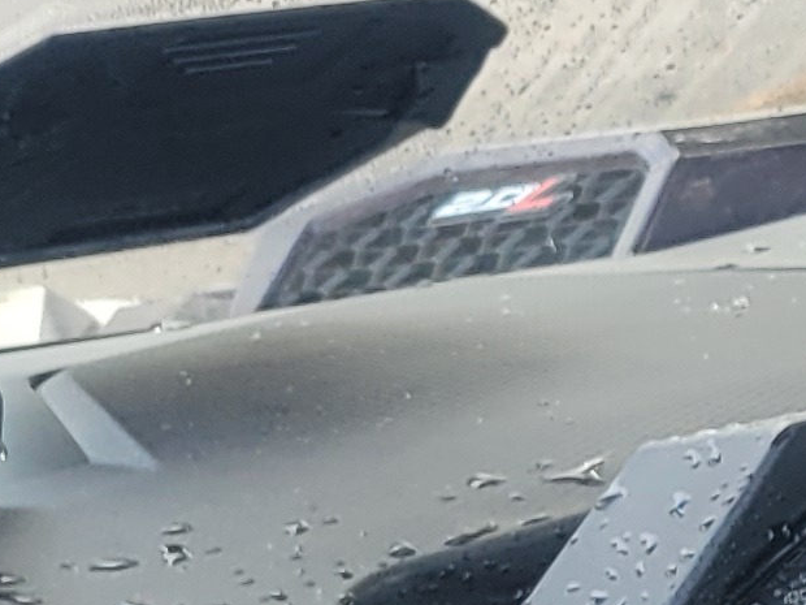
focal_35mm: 169
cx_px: 2112
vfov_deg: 8.6
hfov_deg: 9.9
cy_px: 932
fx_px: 3935
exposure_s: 1/153
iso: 40
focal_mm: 5.4
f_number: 1.8
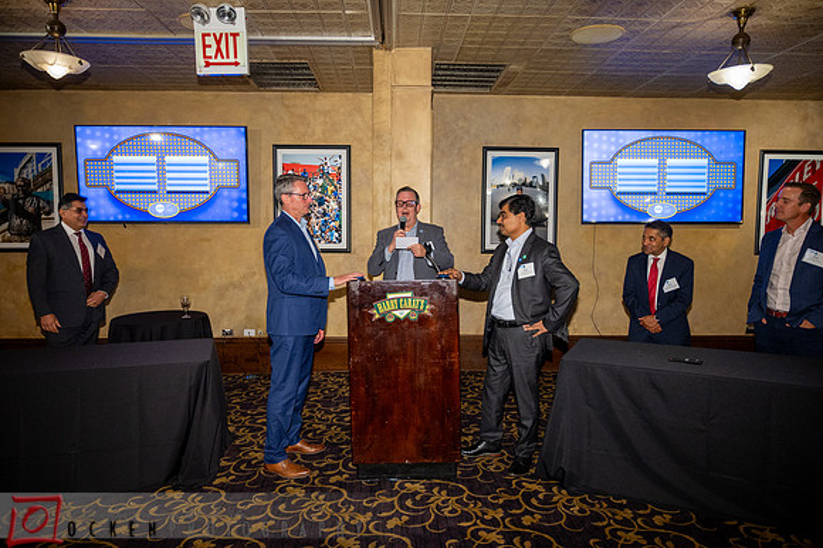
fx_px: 548
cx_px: 412
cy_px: 274
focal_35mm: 24
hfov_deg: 73.8
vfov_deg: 53.1
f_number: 4
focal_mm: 24
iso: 2500
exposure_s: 1/200
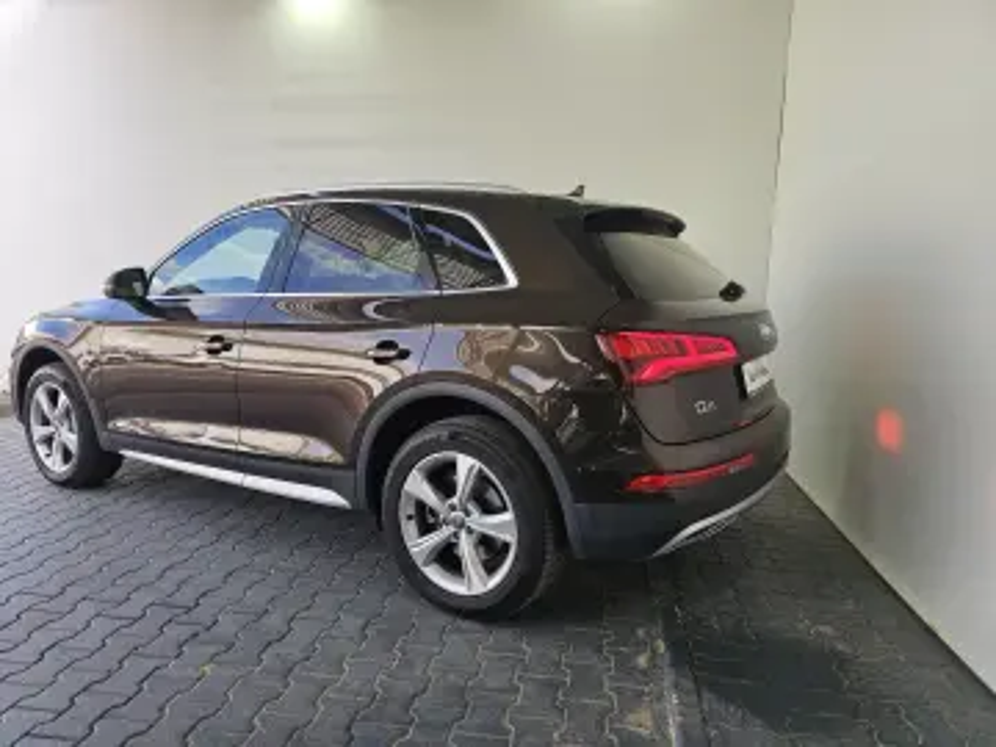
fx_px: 662
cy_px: 374
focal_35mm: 23
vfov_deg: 58.9
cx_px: 498
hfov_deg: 73.9
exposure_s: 1/100
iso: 12
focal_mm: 6.3
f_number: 1.7
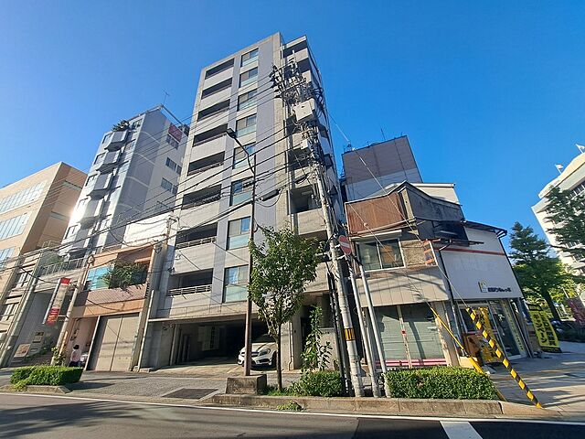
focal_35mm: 13
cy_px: 220
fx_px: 220
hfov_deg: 106.2
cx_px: 292
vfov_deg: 89.9
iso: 50
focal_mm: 1.74
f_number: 2.2
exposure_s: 1/967
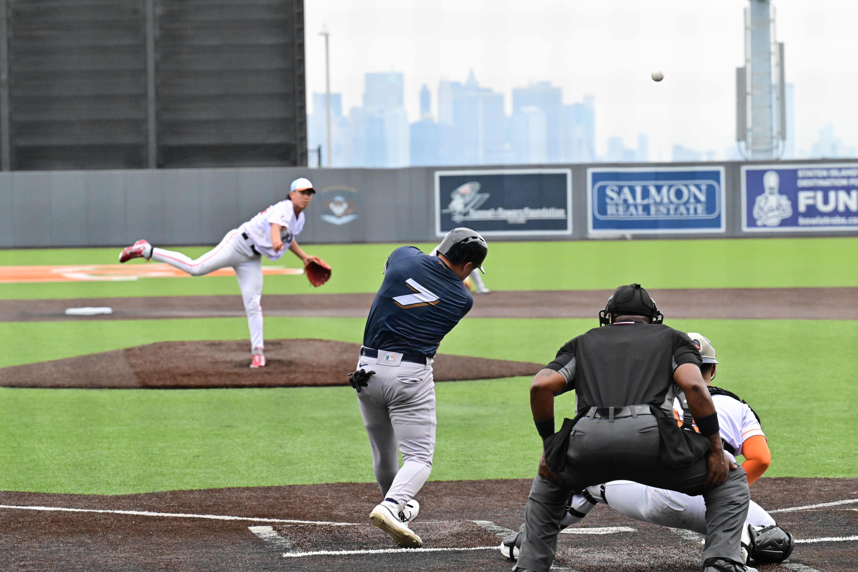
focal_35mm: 175
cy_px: 286
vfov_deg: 7.8
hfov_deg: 11.7
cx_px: 429
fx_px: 4171
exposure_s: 1/4000
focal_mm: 175
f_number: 7.1
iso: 6400
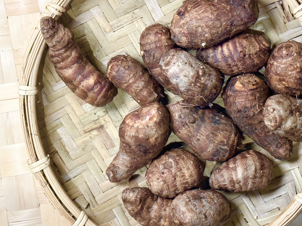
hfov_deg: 29.7
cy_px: 106
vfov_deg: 22.6
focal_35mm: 65
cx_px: 185
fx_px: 567
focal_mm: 6.86
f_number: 1.78
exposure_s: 1/120
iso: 125
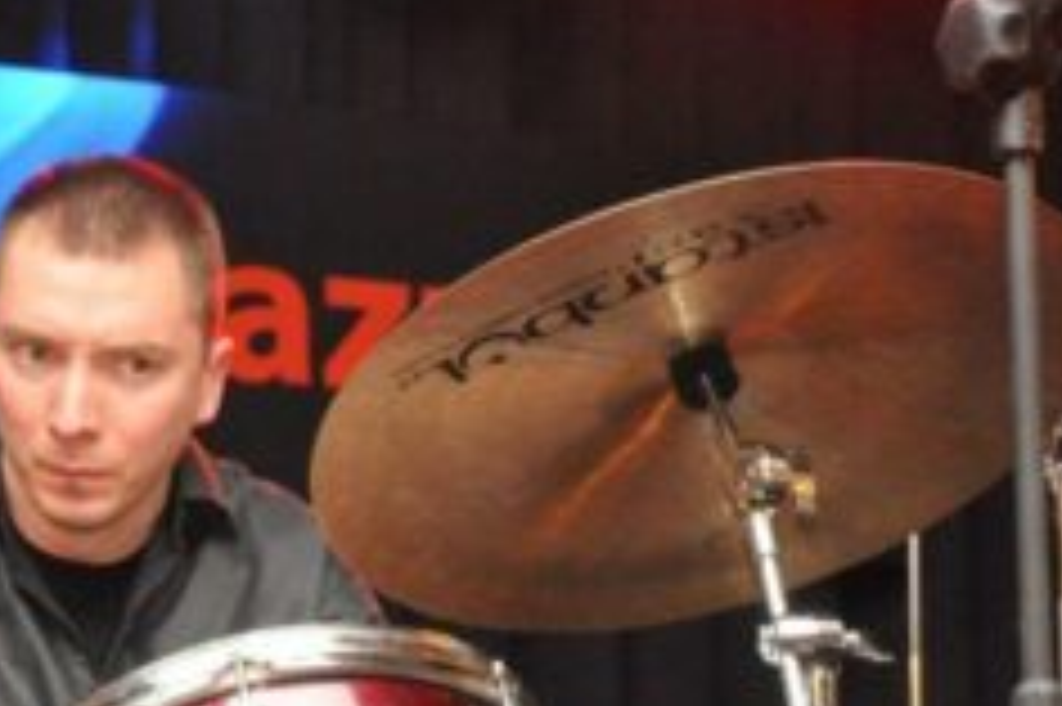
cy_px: 553
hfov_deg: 9.6
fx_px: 6308
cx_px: 234
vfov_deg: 6.4
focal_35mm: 214
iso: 2500
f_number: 5
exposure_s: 1/125
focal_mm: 70
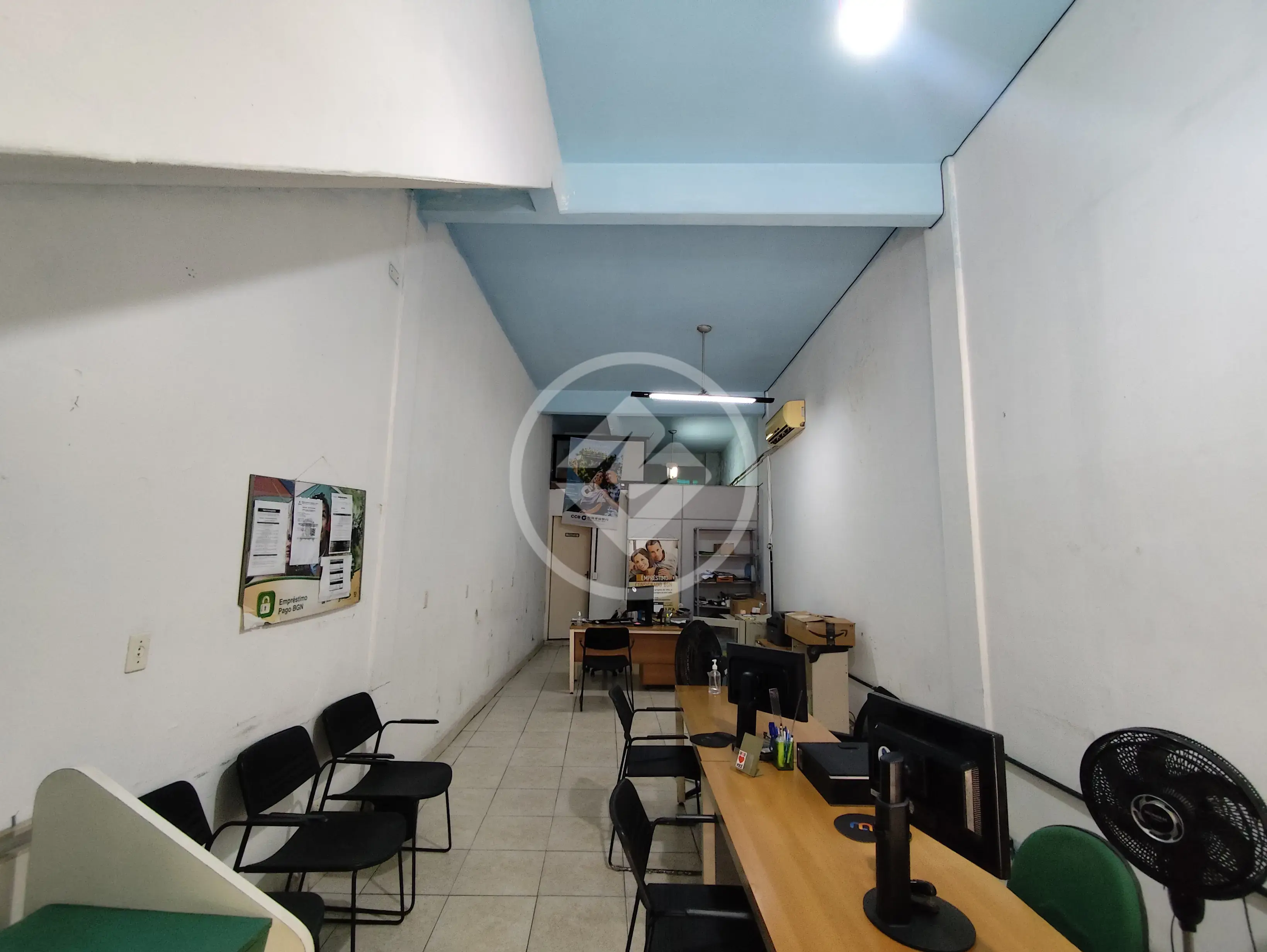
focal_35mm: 16
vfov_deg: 78.2
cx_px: 634
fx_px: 586
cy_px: 476
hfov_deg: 94.5
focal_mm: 1.65
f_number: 2.2
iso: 200
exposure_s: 1/60
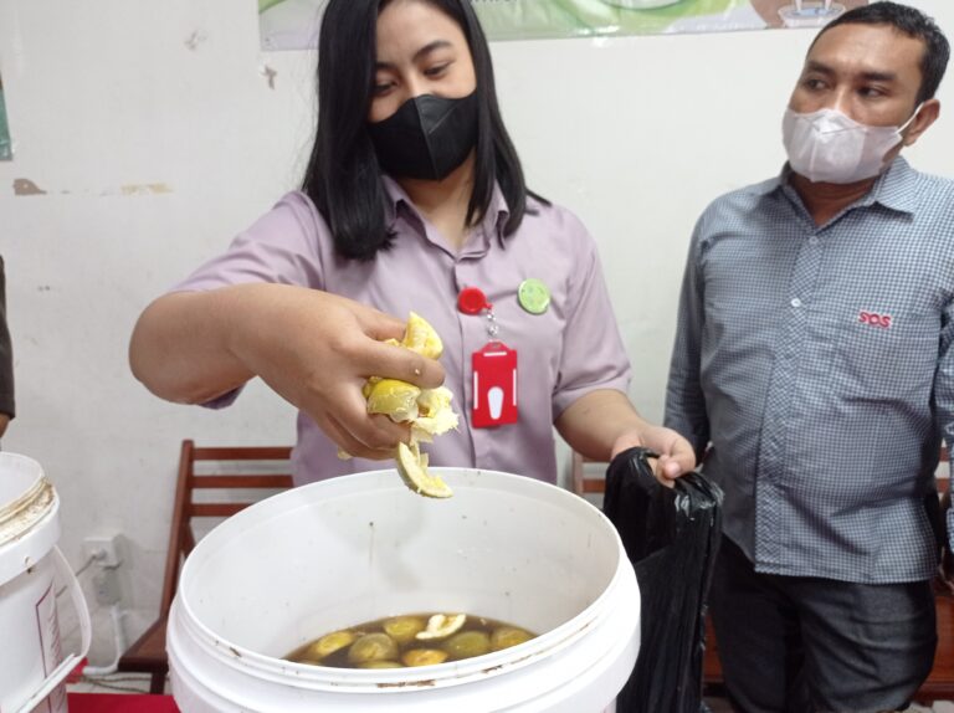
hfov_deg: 63.5
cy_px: 356
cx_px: 477
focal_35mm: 28
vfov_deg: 49.6
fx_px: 771
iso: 268
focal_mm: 4.7
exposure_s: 1/33.3
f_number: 1.79
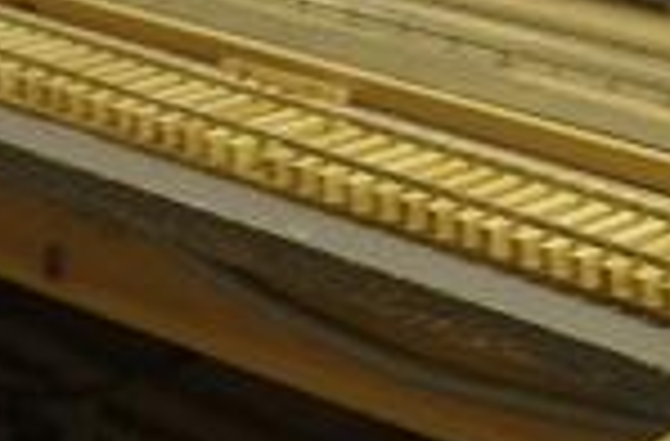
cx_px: 683
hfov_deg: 14.5
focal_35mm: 140
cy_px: 196
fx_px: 2595
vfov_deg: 9.7
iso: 400
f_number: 4.5
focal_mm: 35
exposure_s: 1/4
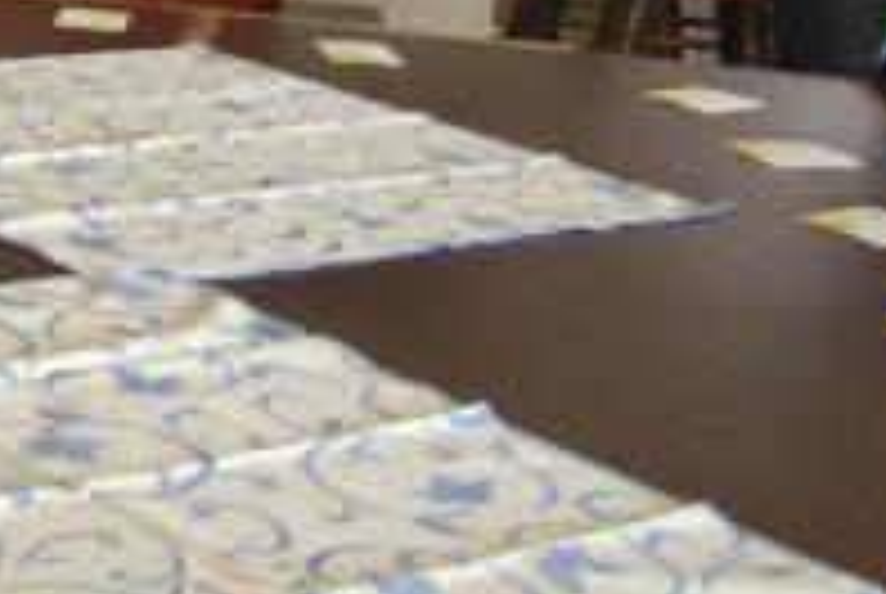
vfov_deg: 13.7
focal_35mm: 96
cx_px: -567
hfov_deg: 18.1
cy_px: -187
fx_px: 2366
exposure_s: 1/25
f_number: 4
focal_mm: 18
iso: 400
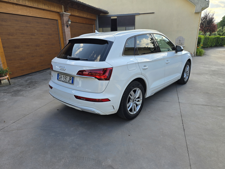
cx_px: 112
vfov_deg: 58.9
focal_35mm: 23
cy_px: 84
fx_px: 149
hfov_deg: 73.9
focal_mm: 6.3
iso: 12
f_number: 1.7
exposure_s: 1/180
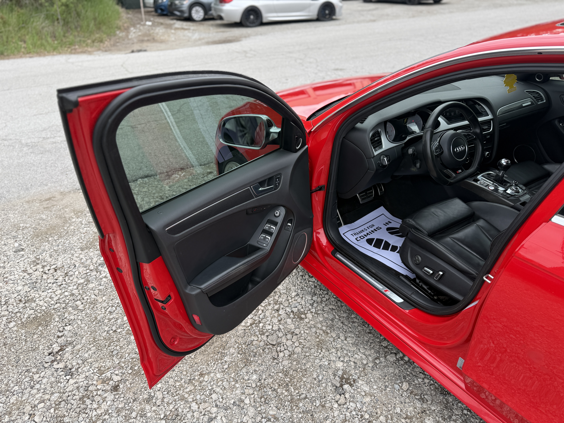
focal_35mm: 24
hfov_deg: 71.6
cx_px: 282
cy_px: 212
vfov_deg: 56.8
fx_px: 391
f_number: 1.78
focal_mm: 6.76
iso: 80
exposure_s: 1/788
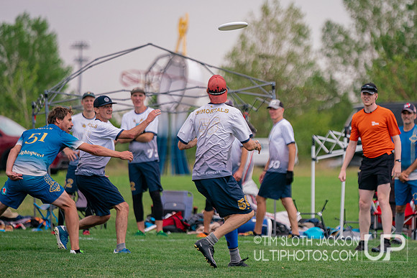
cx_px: 283
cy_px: 120
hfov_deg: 7.3
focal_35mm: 283
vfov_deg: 4.9
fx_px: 3277
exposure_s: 1/6400
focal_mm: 200
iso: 500
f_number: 2.8
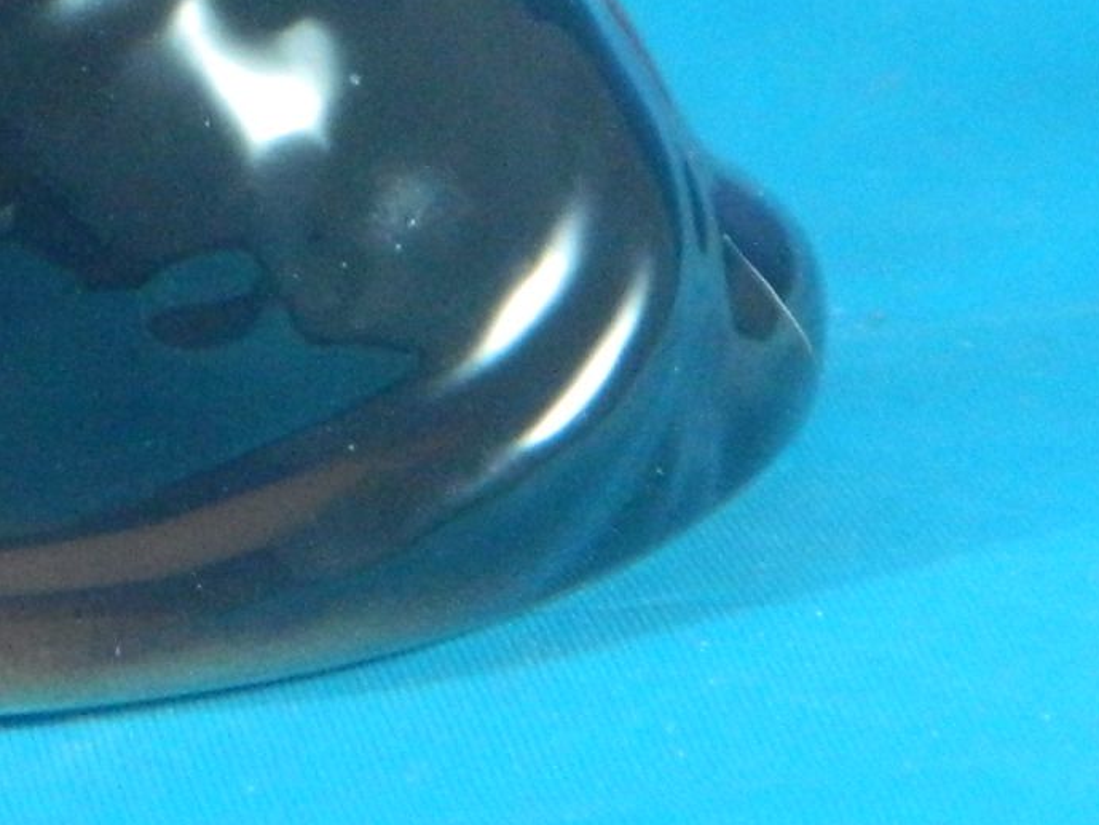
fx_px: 10034
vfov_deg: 4.7
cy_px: -581
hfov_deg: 6.2
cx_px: -589
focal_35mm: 316
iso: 400
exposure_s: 1/20
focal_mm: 15.1
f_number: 4.2
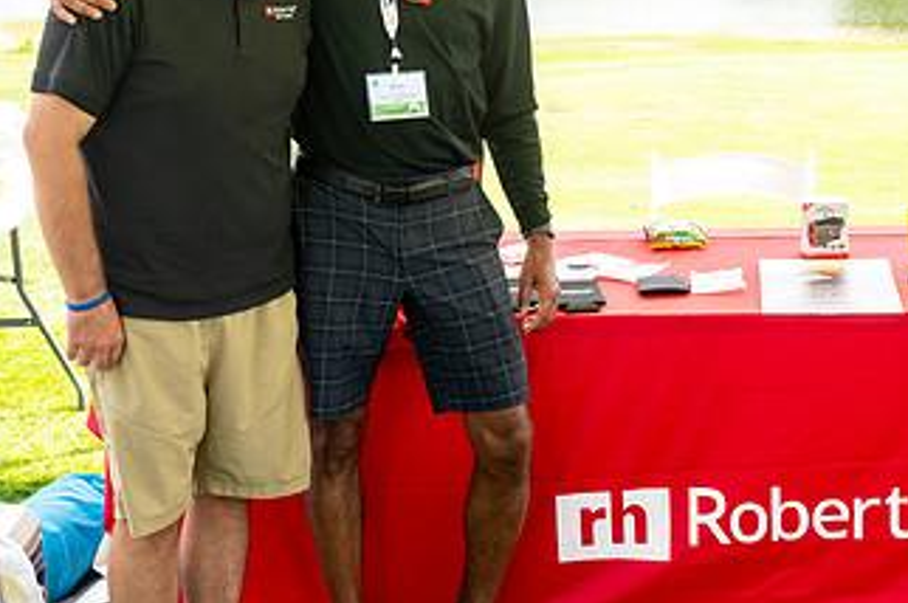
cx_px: 680
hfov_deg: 27.7
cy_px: 161
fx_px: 1814
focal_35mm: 72
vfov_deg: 18.8
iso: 250
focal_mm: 40
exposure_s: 1/250
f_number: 6.3
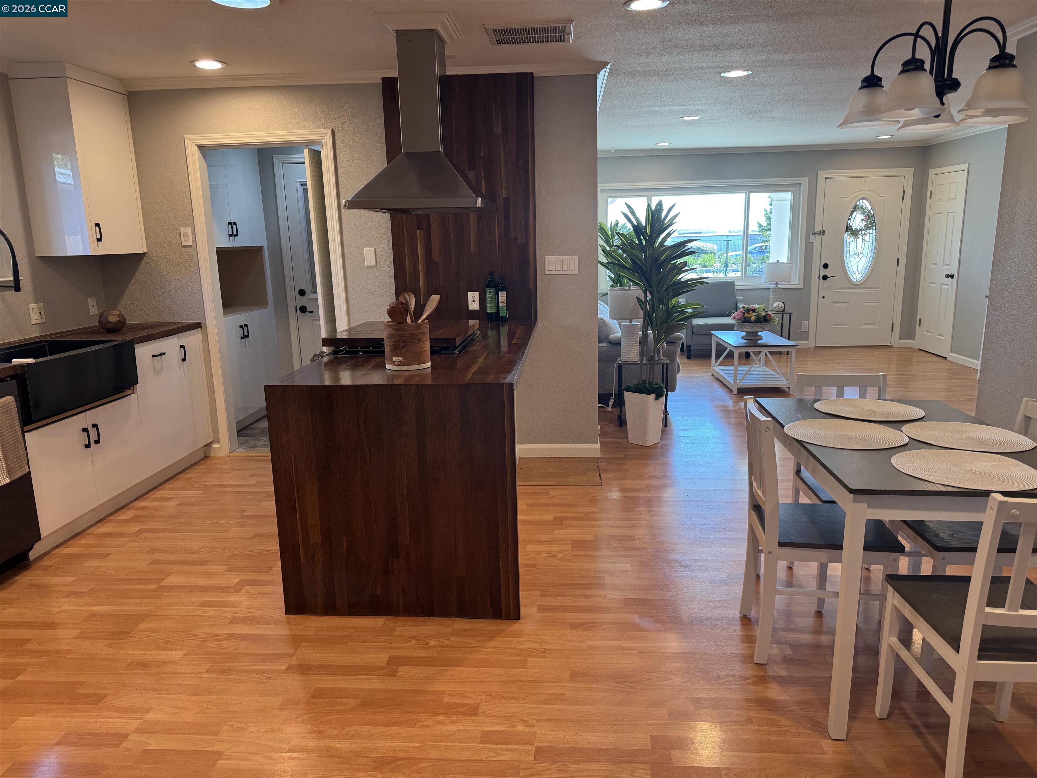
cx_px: 518
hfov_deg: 71.6
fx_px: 719
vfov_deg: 56.8
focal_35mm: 24
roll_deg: +1.4
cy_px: 389
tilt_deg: -12.8
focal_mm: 6.76
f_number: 1.78
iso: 160
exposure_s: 1/120
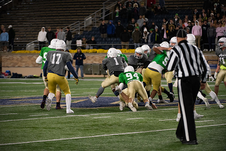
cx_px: 113
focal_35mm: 200
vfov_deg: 6.9
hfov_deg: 10.3
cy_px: 76
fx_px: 1256
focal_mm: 200
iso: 3200
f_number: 4
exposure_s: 1/500
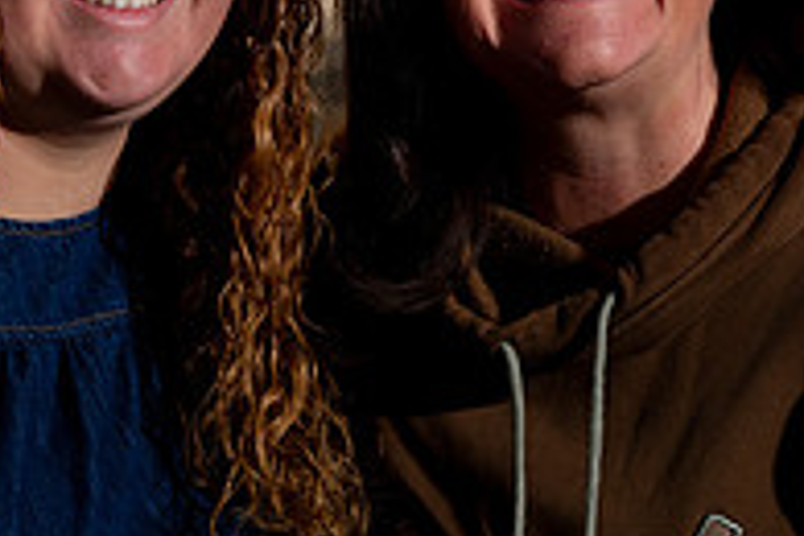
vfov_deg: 3.6
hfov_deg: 5.4
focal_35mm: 384
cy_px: -138
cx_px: 474
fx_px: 8575
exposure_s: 1/160
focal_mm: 85
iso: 200
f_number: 11
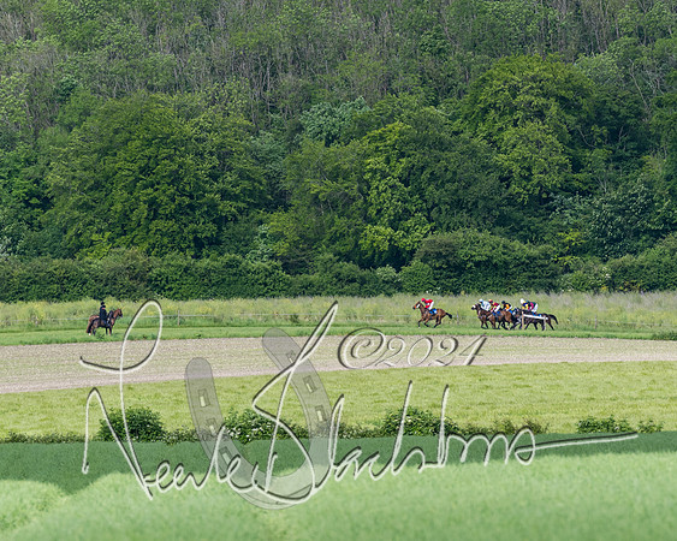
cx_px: 419
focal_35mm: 589
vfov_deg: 2.6
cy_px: 241
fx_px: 11799
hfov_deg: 3.3
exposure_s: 1/640
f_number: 8
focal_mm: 280
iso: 200
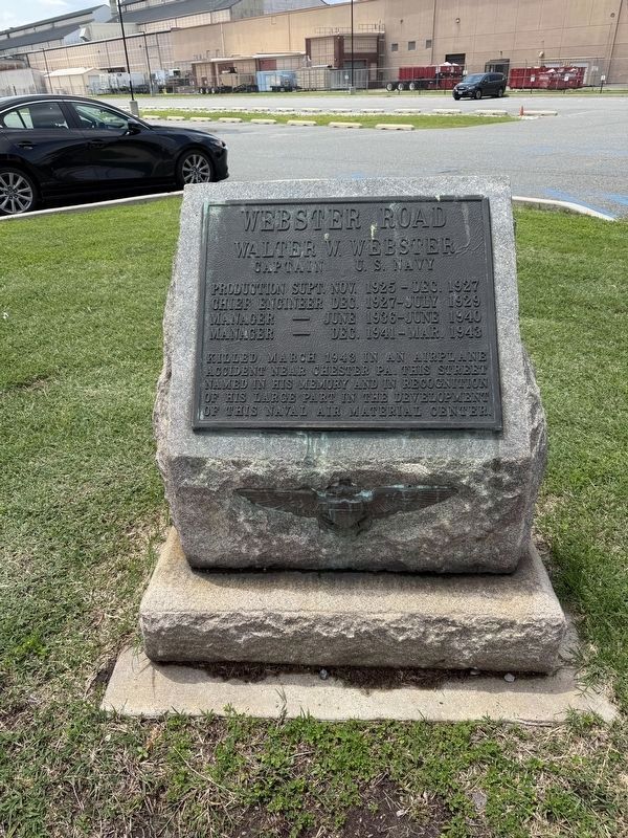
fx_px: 581
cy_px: 419
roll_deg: +2.9
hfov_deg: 56.8
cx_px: 314
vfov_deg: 71.6
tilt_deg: -31.3
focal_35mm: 24
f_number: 1.78
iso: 80
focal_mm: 6.76
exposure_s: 1/3279
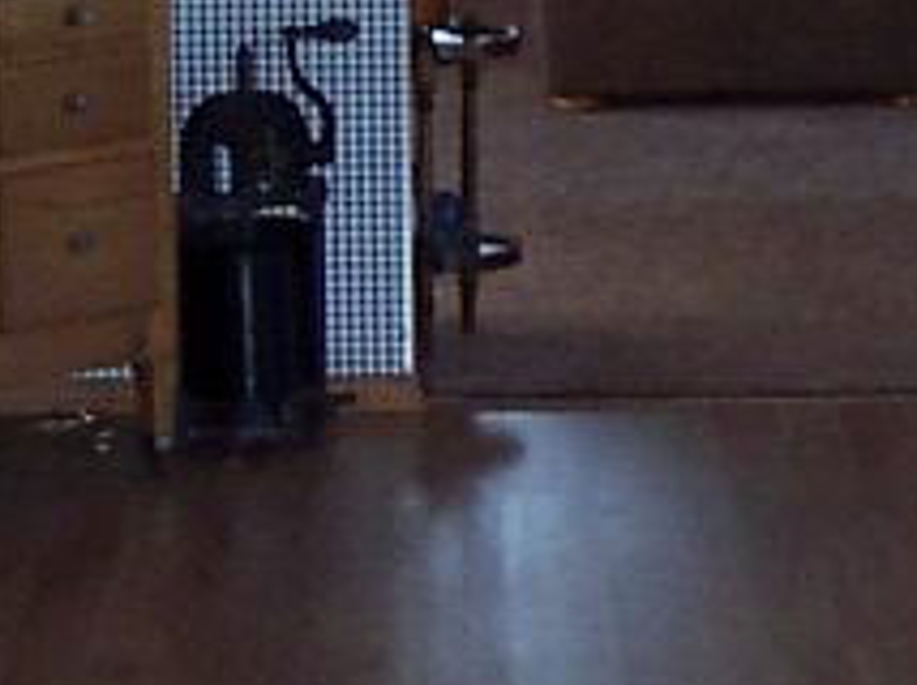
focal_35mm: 202
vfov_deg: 7.3
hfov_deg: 9.7
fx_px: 5345
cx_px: 1046
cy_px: 171
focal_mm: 5.6
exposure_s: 1/60
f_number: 2.8
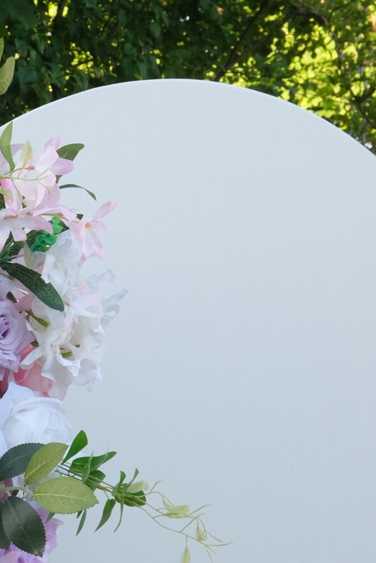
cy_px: 420
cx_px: -86
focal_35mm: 76
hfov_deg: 17.1
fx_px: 1191
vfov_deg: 26.3
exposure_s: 1/40
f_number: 10
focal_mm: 17.4
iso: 640
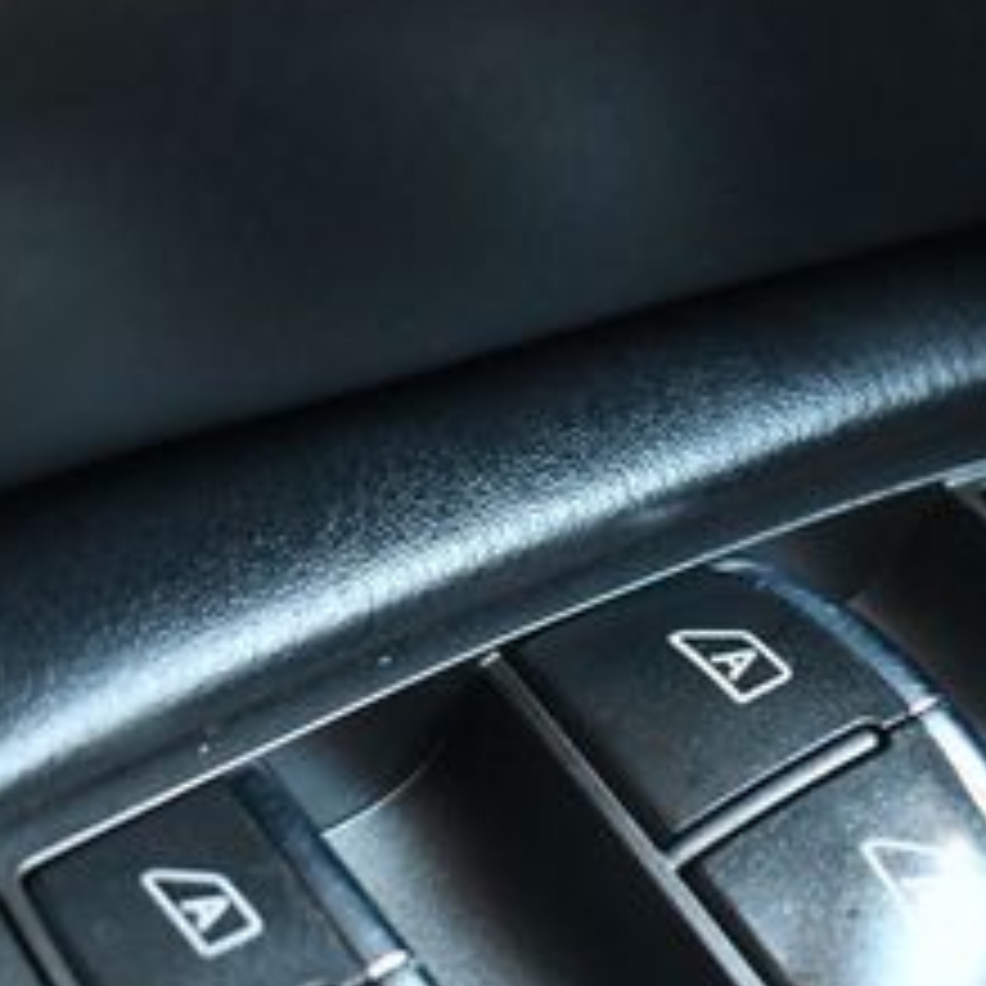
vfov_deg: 15.2
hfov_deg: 15.2
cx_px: 810
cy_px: 756
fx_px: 3674
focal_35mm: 114
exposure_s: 1/100
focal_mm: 31
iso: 3200
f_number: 4.2
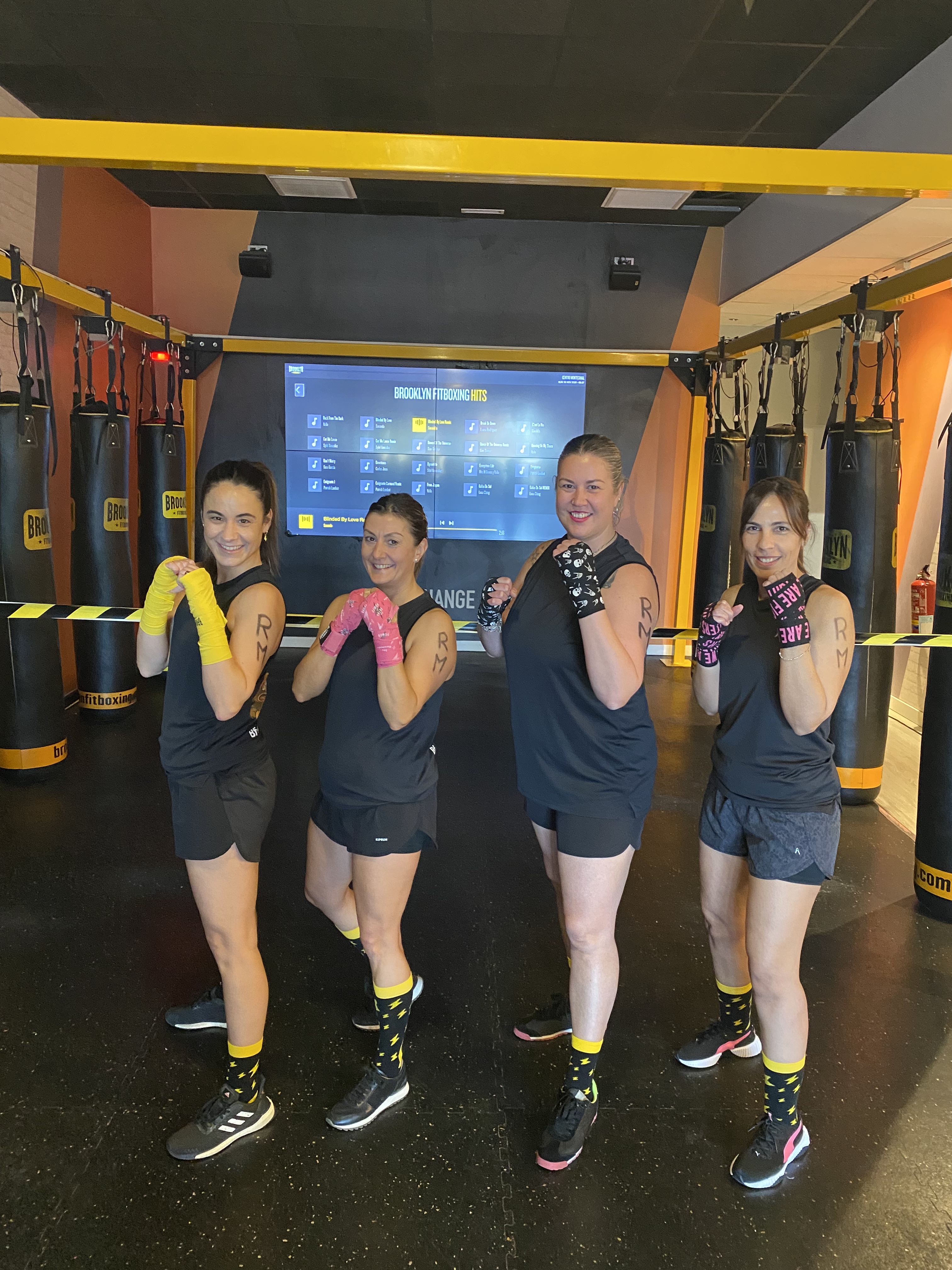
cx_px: 476
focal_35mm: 26
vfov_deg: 67.3
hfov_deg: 53.1
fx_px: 953
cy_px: 635
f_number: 1.8
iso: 500
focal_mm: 4.25
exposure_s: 1/50
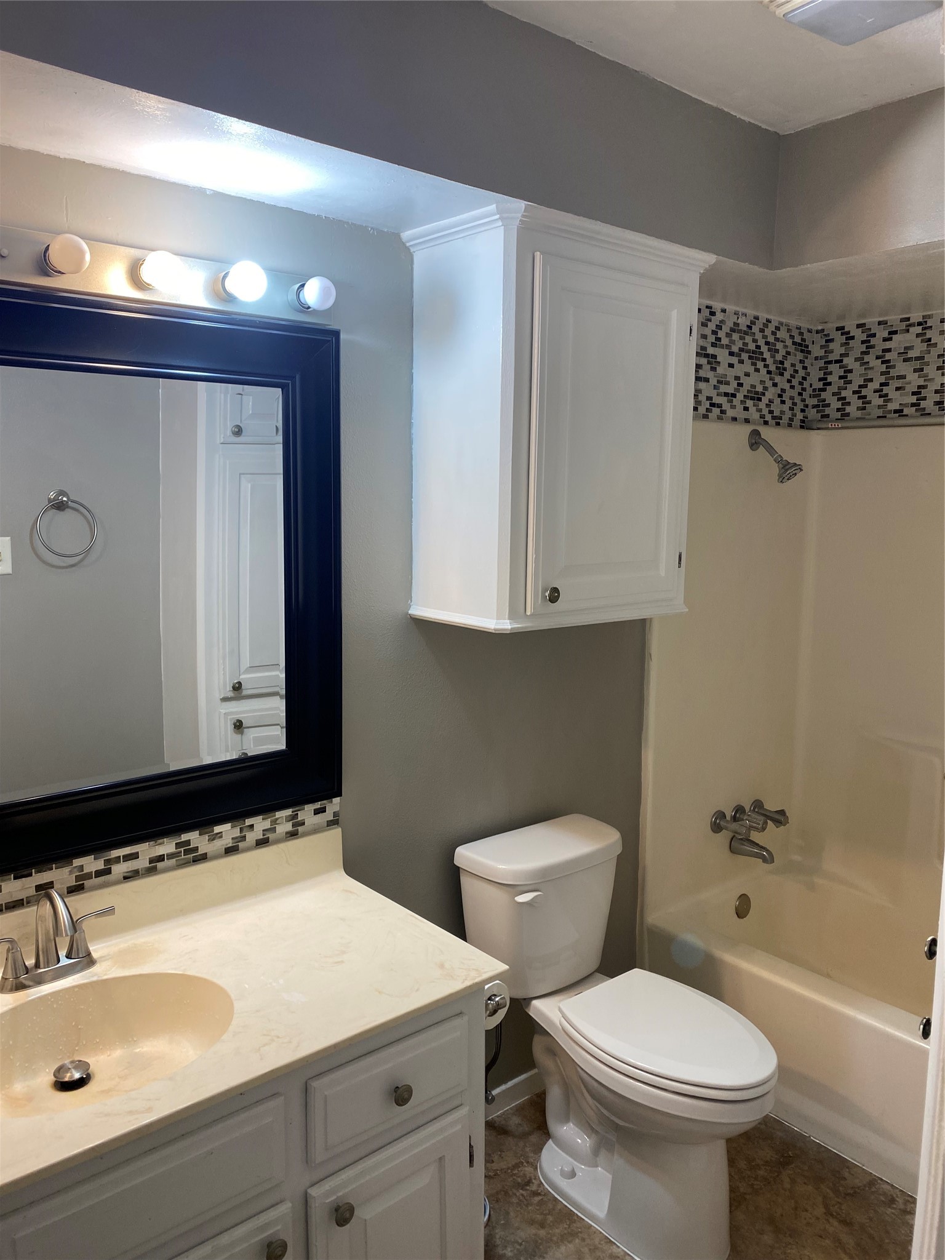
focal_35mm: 26
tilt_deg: -6.8
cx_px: 472
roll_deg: +0.5
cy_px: 630
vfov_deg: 67.3
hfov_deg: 53.1
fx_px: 946
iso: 64
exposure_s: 1/60
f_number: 1.8
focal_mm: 4.25
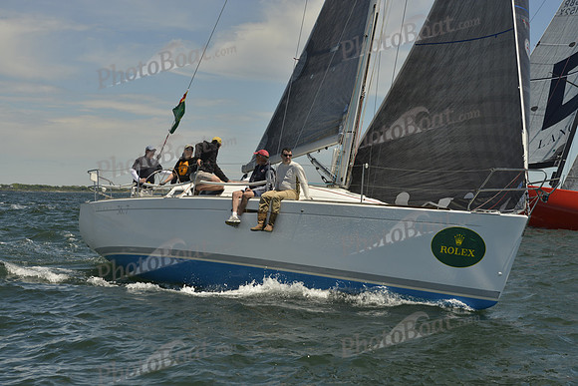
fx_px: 1124
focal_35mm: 70
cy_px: 193
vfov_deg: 19.5
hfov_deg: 28.8
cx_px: 289
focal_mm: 70
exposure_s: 1/1600
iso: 280
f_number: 9
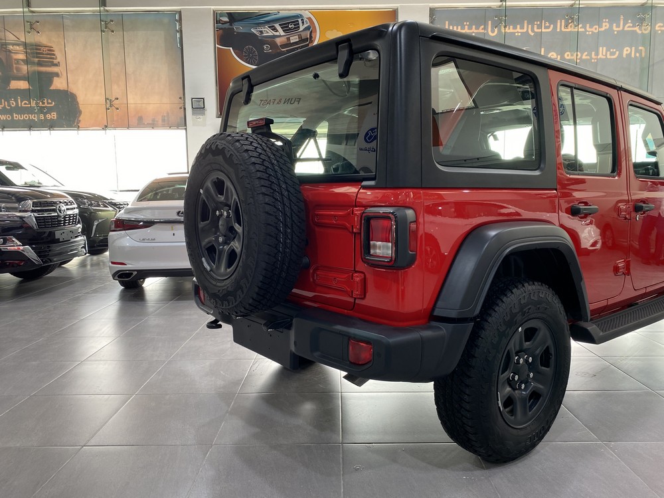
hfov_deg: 67.3
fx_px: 499
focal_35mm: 26
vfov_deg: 53.1
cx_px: 332
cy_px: 249
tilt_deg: -7.3
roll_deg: +0.2
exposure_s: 1/121
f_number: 1.8
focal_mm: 4.25
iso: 80
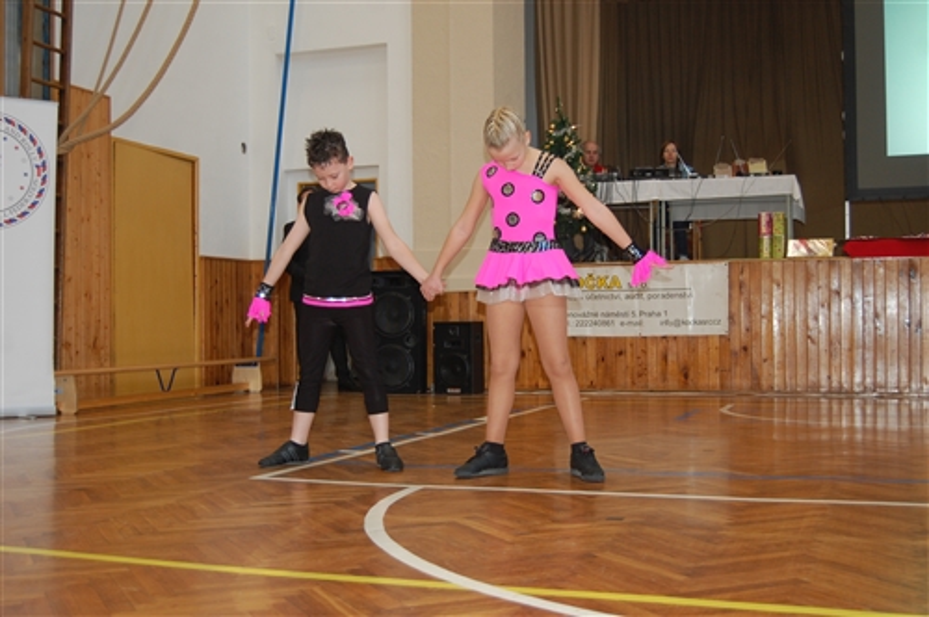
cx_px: 464
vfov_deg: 29.8
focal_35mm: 45
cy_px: 308
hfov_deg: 43.7
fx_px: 1160
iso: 400
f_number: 4.2
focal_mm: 30
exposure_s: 1/60
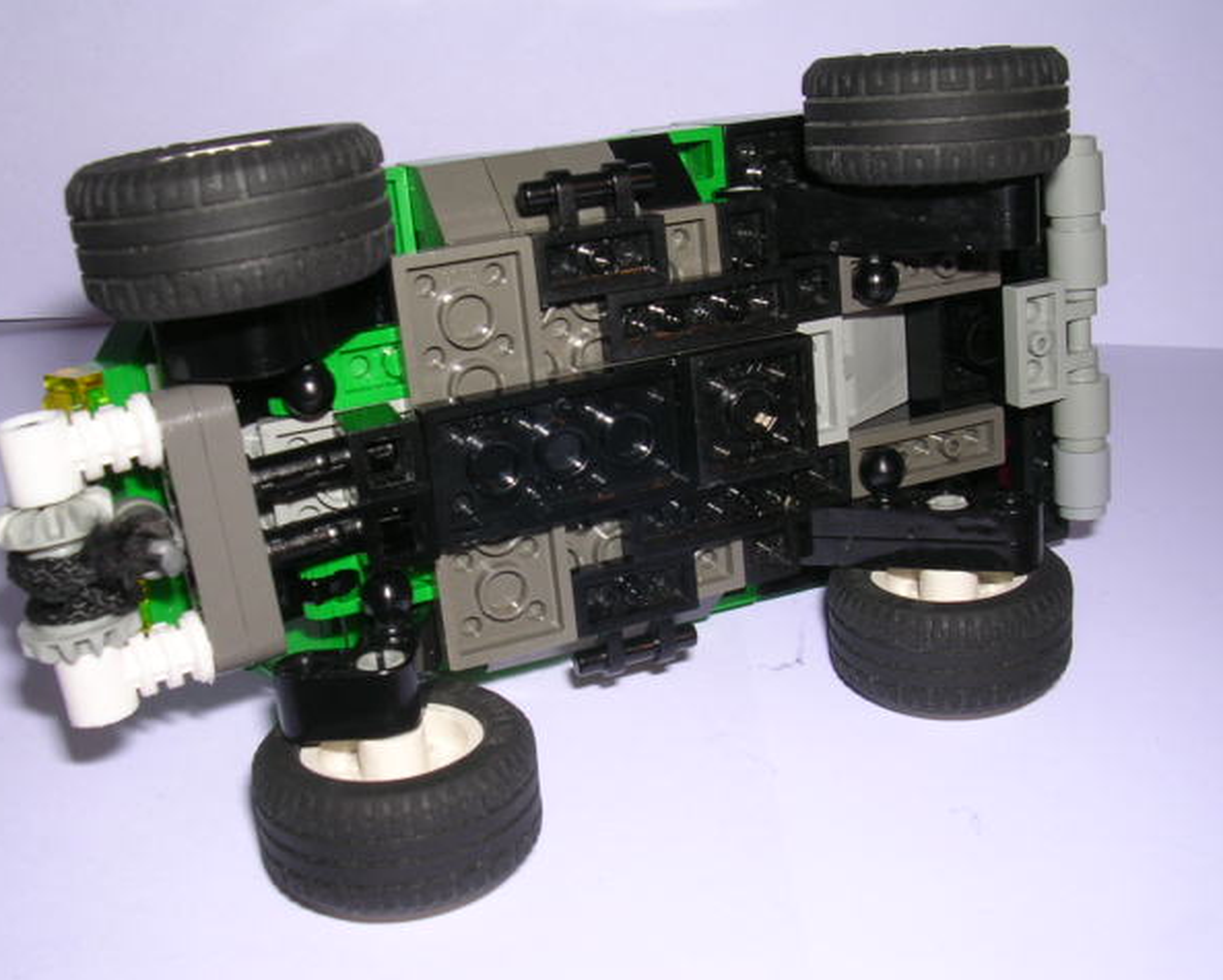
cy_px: 489
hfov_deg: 45.7
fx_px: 1449
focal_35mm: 40
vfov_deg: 37.4
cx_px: 565
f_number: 5.6
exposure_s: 1/60.1
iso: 100
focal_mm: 5.8
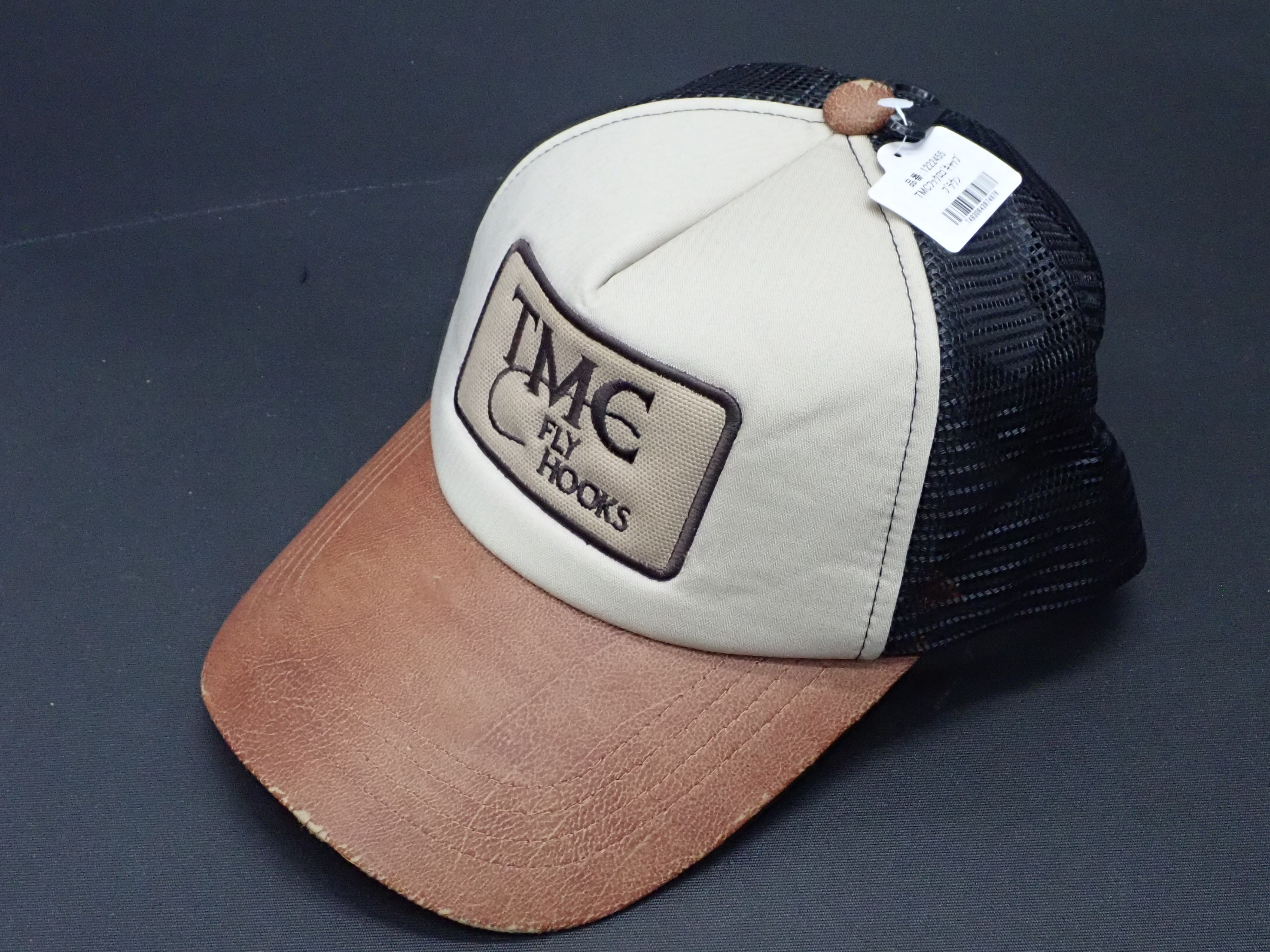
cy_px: 476
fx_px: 1468
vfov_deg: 36.0
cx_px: 635
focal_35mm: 40
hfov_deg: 46.8
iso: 1250
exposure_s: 1/40
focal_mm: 7.34
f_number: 4
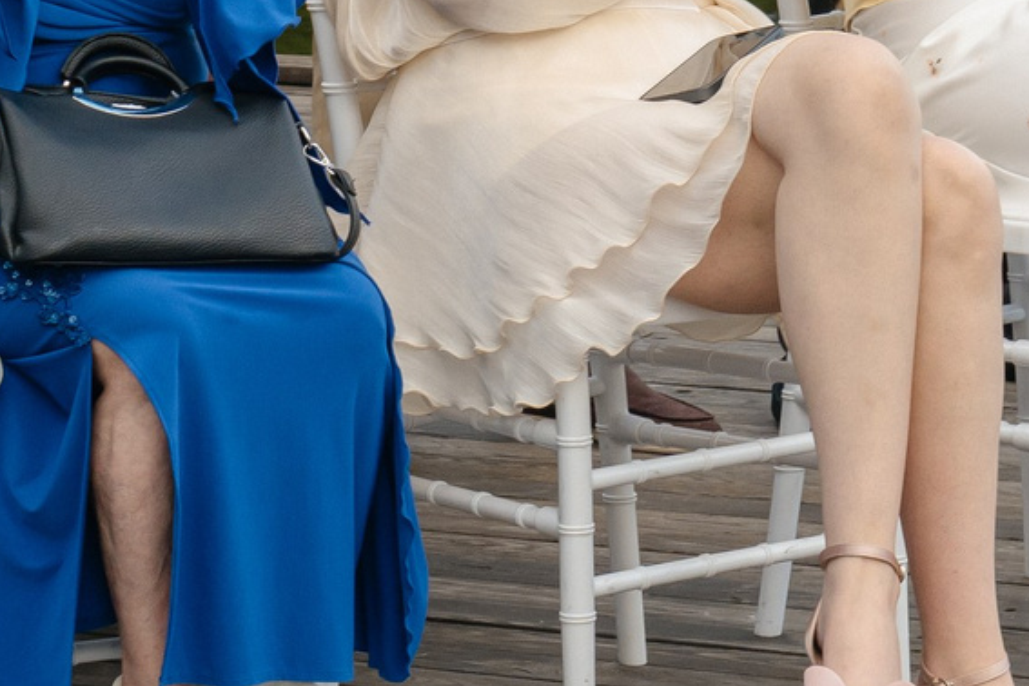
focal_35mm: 233
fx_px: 6659
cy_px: -449
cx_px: -183
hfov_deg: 8.7
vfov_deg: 5.8
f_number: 6.3
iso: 500
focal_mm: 42
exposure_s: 1/250
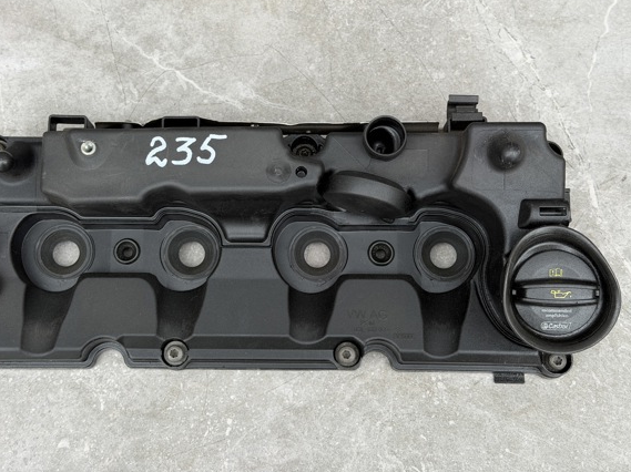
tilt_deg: -65.4
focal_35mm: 54
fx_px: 984
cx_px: 281
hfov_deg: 35.5
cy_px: 209
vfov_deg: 27.0
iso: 50
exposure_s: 1/144
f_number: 1.78
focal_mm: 6.76
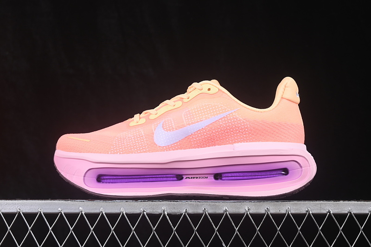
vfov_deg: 18.2
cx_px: 186
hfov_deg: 27.0
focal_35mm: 75
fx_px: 773
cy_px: 124
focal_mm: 50
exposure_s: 1/80
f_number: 8
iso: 160
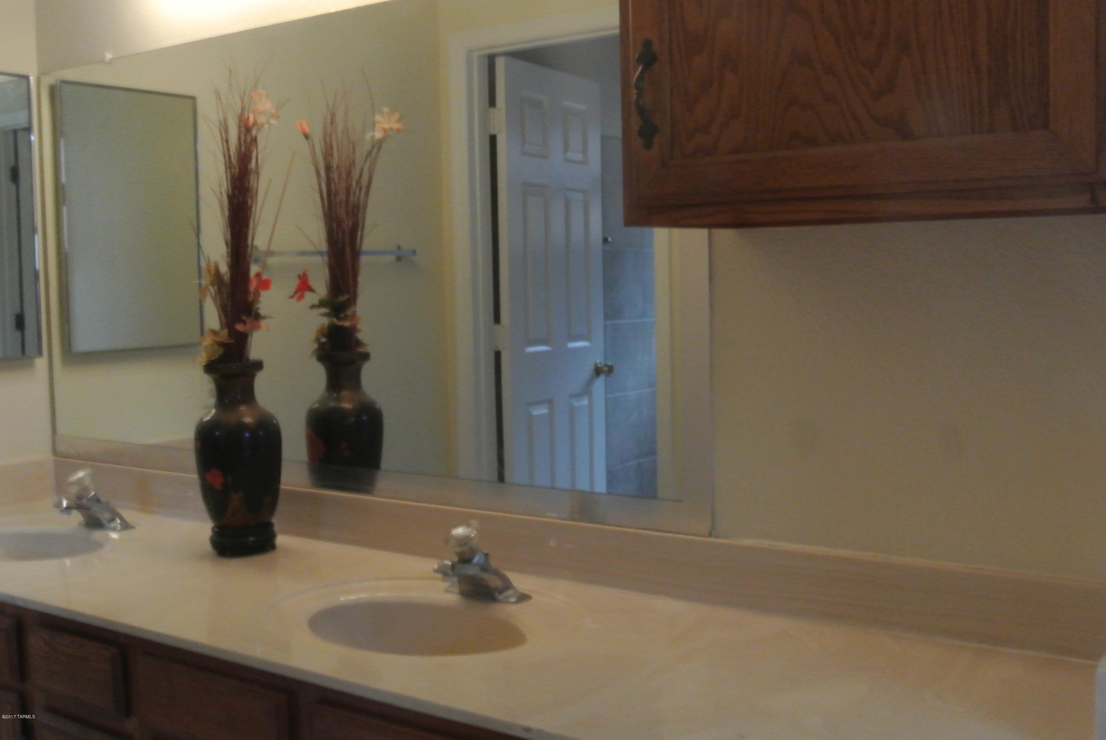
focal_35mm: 39
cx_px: 553
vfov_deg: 34.3
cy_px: 370
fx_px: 1200
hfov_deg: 49.5
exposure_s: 1/8
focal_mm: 14.5
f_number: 4
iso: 1600
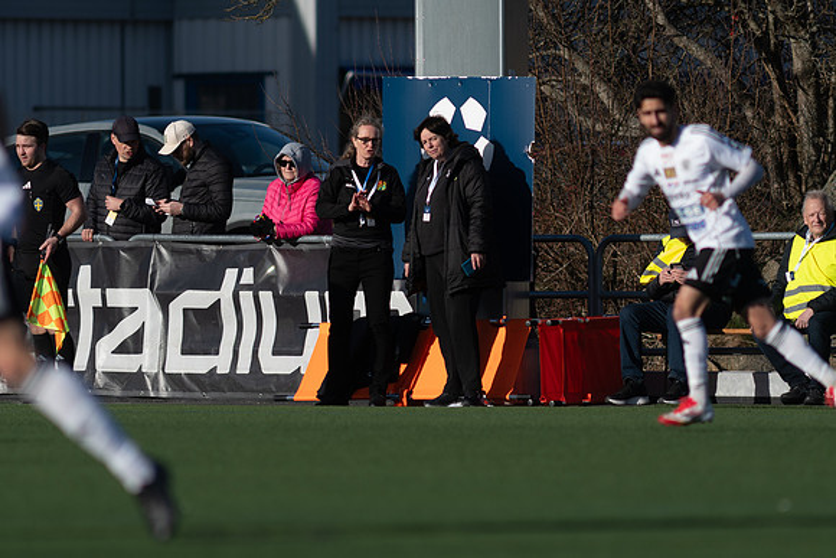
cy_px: 279
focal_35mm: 600
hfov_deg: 3.4
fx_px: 13936
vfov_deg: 2.3
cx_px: 418
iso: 140
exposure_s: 1/2000
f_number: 3.2
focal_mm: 300
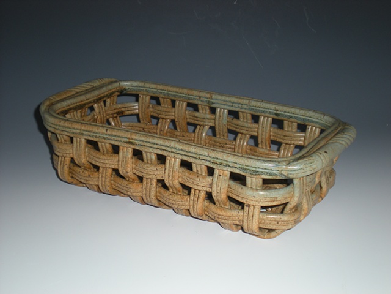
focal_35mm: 56
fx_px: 633
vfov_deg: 26.1
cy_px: 147
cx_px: 196
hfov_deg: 34.3
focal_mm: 9.3
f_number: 3.9
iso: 64
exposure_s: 1/60
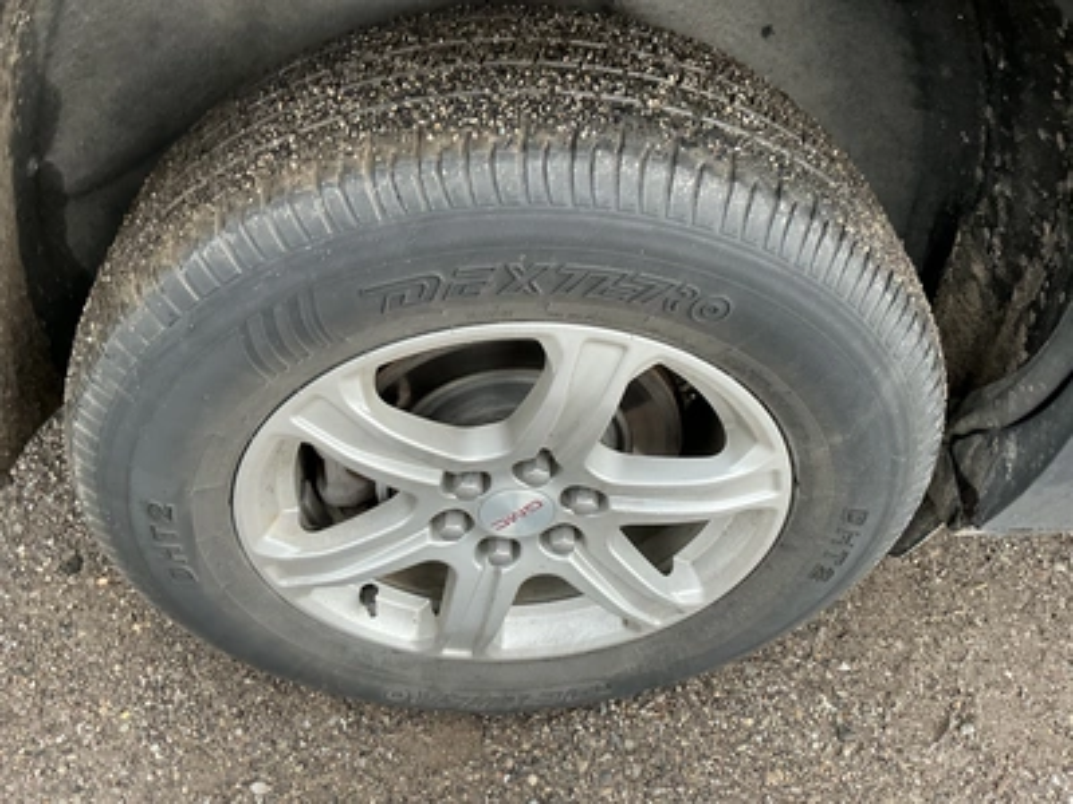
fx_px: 868
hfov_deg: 63.4
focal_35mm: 28
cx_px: 536
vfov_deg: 49.7
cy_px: 402
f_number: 1.8
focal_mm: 3
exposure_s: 1/122
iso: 25
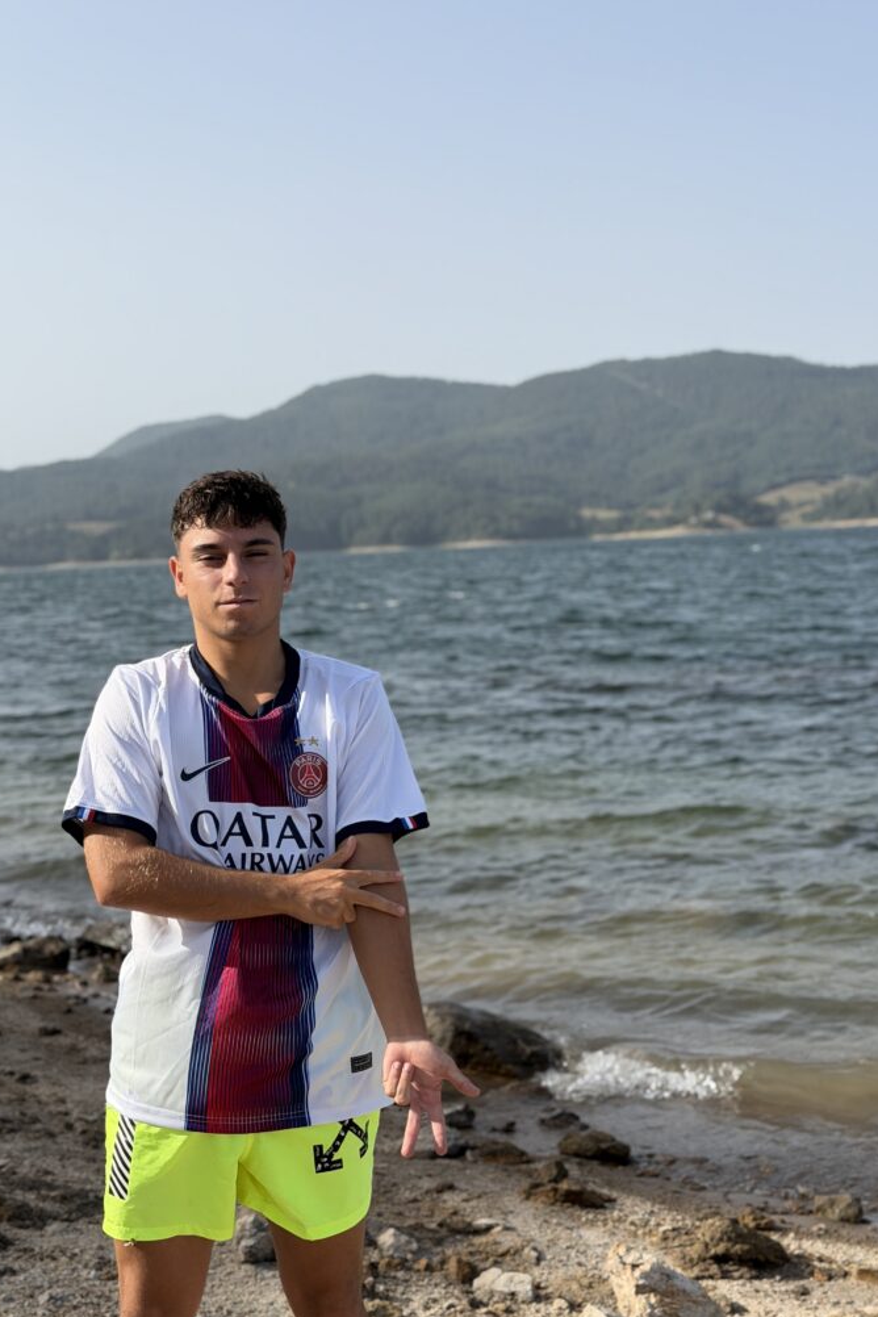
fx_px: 1866
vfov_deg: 38.9
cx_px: 484
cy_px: 649
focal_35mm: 51
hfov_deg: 26.5
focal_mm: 6.76
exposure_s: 1/3534
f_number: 1.78
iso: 64
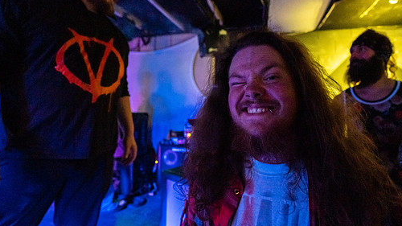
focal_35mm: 18
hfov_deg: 92.2
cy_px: 96
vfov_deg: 60.7
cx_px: 225
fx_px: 192
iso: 3200
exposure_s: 1/250
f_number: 2.8
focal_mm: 14
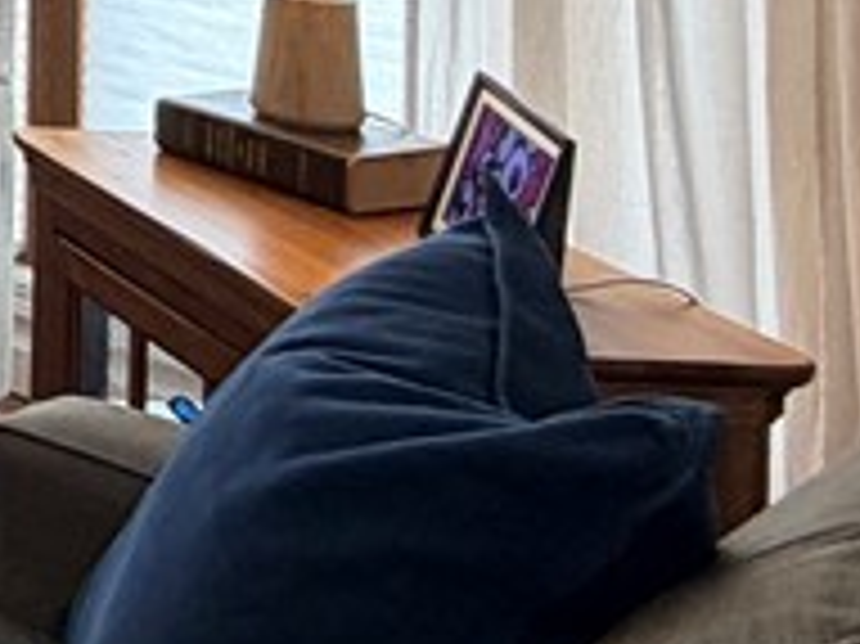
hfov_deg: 16.3
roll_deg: -1.8
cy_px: -446
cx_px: -1049
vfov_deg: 16.9
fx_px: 1862
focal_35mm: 75
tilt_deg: -1.1
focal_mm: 2.22
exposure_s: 1/121
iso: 160
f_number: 2.2
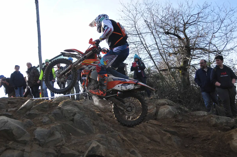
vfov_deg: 32.9
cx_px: 118
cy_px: 78
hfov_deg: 48.0
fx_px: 266
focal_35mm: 40
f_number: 4
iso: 800
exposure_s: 1/3200
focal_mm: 27
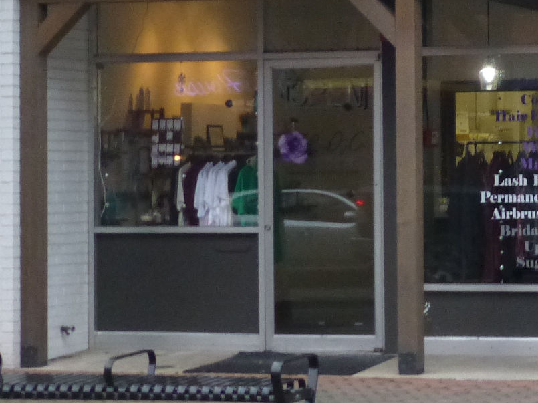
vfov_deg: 10.6
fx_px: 2175
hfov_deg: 13.7
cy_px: 73
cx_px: 652
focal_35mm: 140
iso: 400
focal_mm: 7.9
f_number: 4.1
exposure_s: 1/60
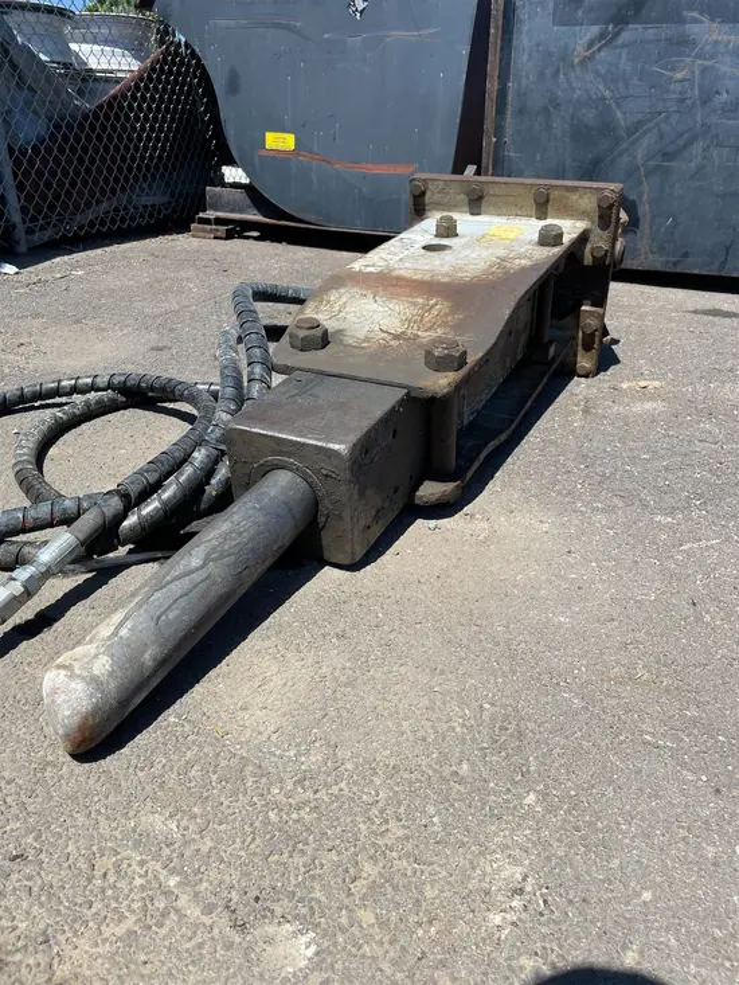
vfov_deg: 67.3
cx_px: 370
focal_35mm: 26
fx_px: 740
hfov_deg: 53.1
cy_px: 492
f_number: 1.6
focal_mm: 4.2
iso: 50
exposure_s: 1/4292
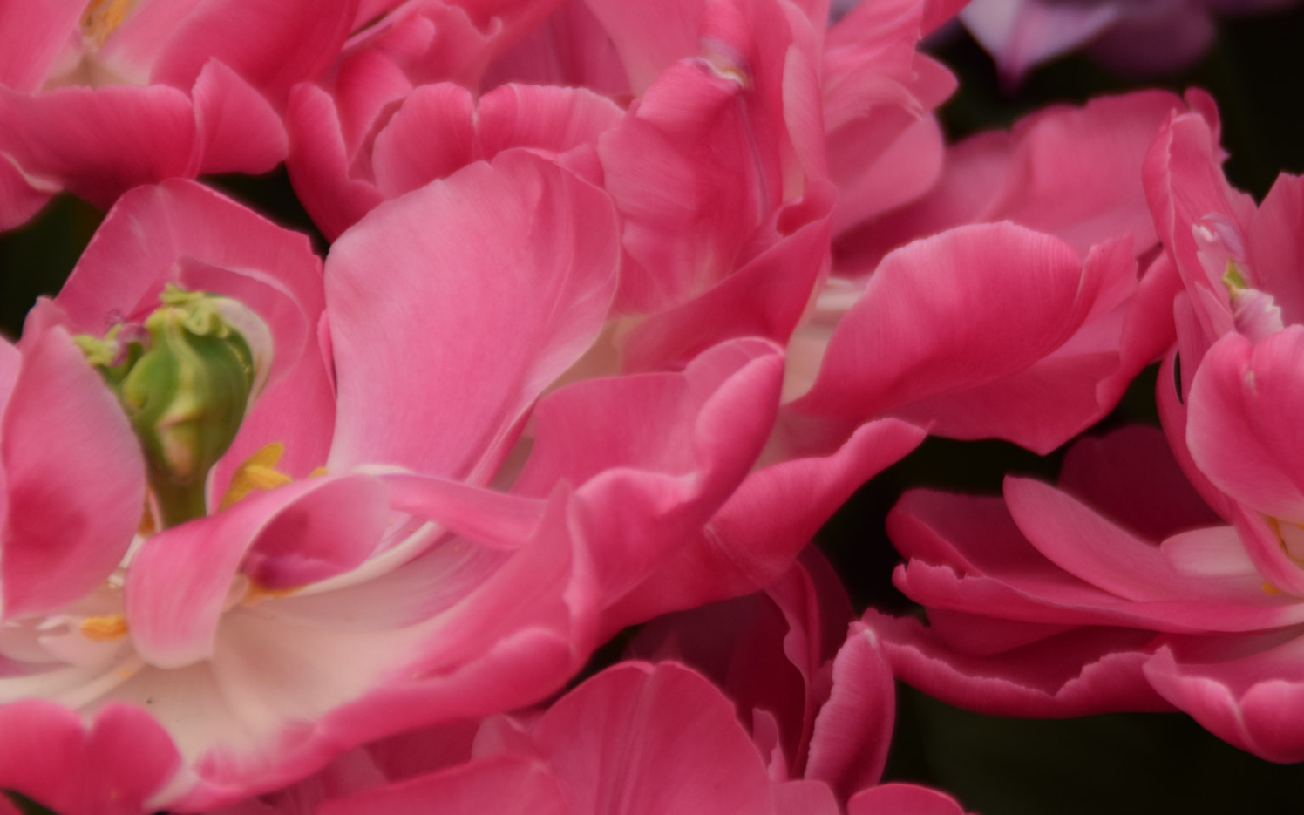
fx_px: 11159
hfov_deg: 6.7
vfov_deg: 4.2
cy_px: 367
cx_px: 598
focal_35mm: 314
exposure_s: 1/500
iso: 400
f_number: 6.3
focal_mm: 150
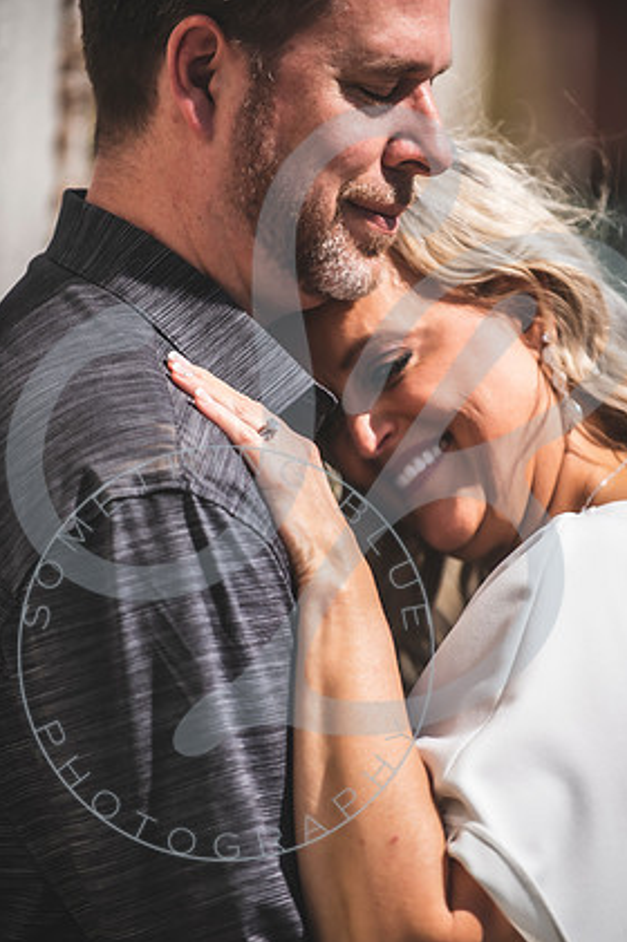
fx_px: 5600
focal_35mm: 214
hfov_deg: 6.4
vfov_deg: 9.6
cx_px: 327
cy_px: 483
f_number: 2.8
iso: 100
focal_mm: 200
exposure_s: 1/3200
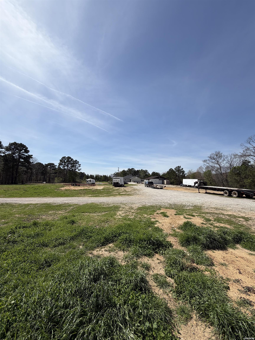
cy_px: 170
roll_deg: -2.4
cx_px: 128
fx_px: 138
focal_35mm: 14
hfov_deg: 85.7
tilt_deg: +5.9
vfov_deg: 102.1
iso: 20
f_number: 2.2
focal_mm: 2.22
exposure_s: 1/1497
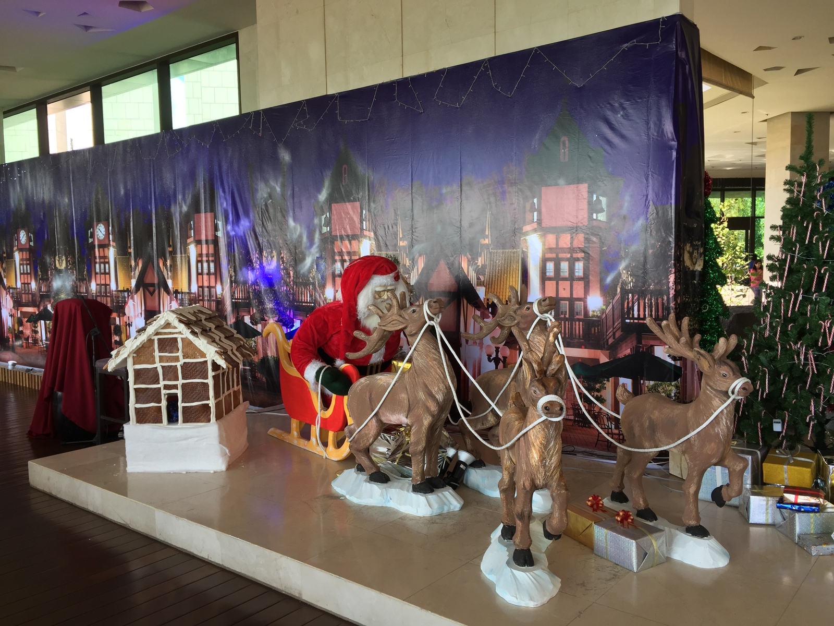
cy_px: 313
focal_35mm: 29
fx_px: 699
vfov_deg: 48.2
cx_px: 417
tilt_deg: -4.0
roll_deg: -0.2
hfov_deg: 61.7
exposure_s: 1/109
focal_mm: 4.15
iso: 32
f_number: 2.2
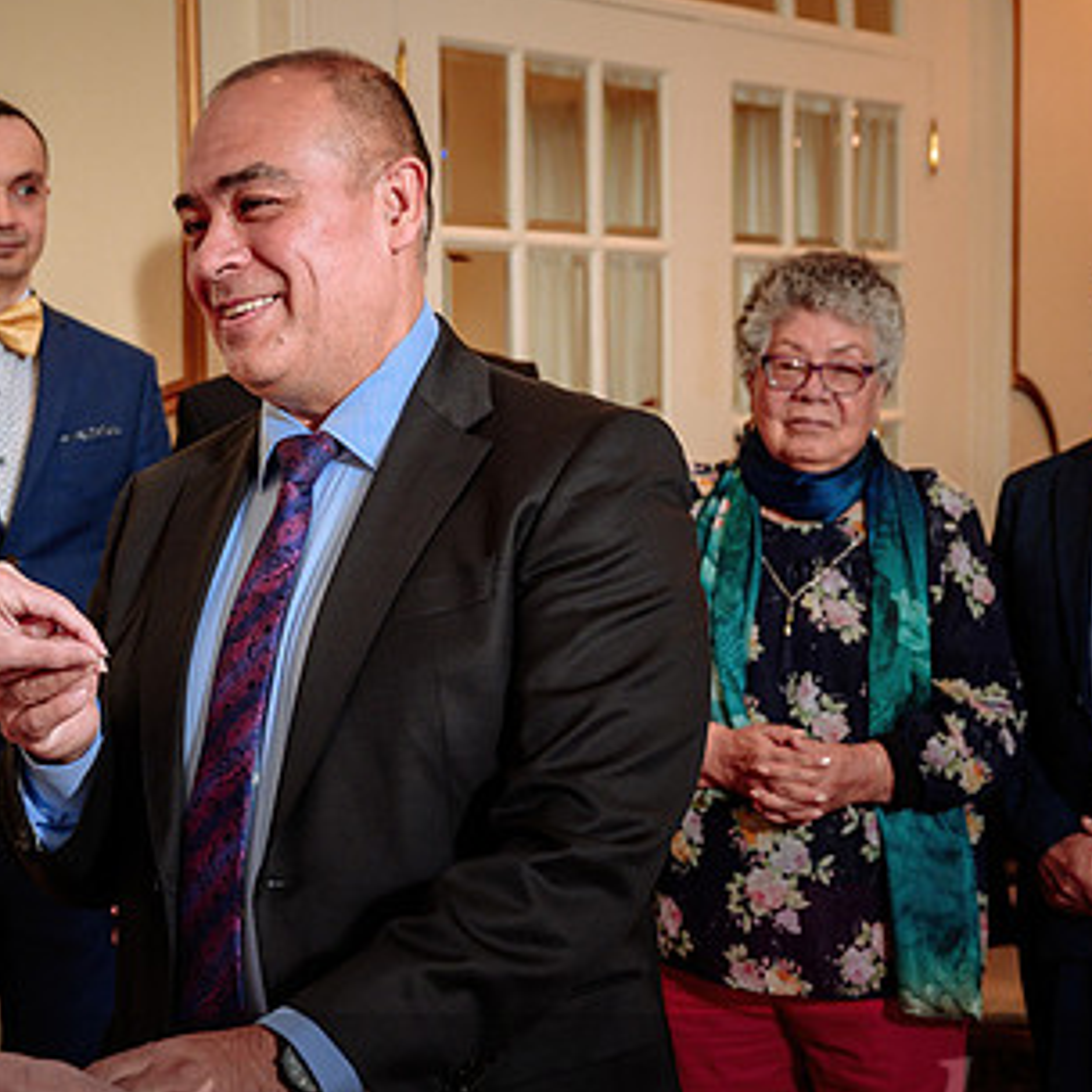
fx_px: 2391
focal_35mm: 67
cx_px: 438
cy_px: 623
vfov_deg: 25.7
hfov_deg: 25.7
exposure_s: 1/200
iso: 500
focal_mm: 40
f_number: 4.5
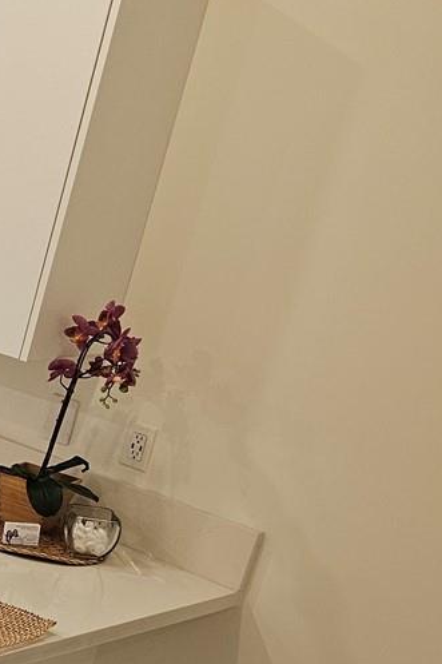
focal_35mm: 77
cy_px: 538
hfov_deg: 13.6
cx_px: -572
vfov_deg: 25.8
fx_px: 1419
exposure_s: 1/120
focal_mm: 6.3
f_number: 1.7
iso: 160
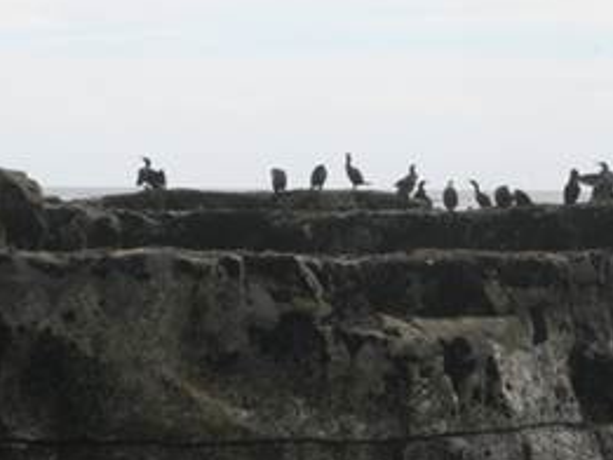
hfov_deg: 8.5
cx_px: 406
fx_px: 4110
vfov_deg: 6.4
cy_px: 218
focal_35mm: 232
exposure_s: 1/214
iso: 64
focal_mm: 26.3
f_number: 6.5
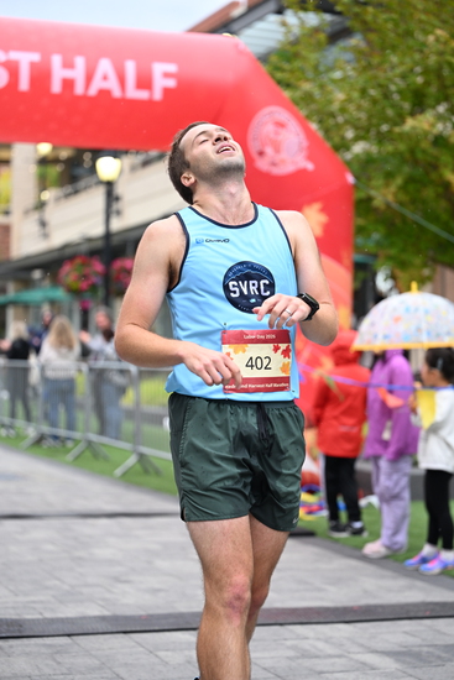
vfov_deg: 27.0
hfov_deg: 18.2
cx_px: 227
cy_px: 340
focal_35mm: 75
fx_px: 1418
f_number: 2.8
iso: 1250
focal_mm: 75
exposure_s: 1/1600
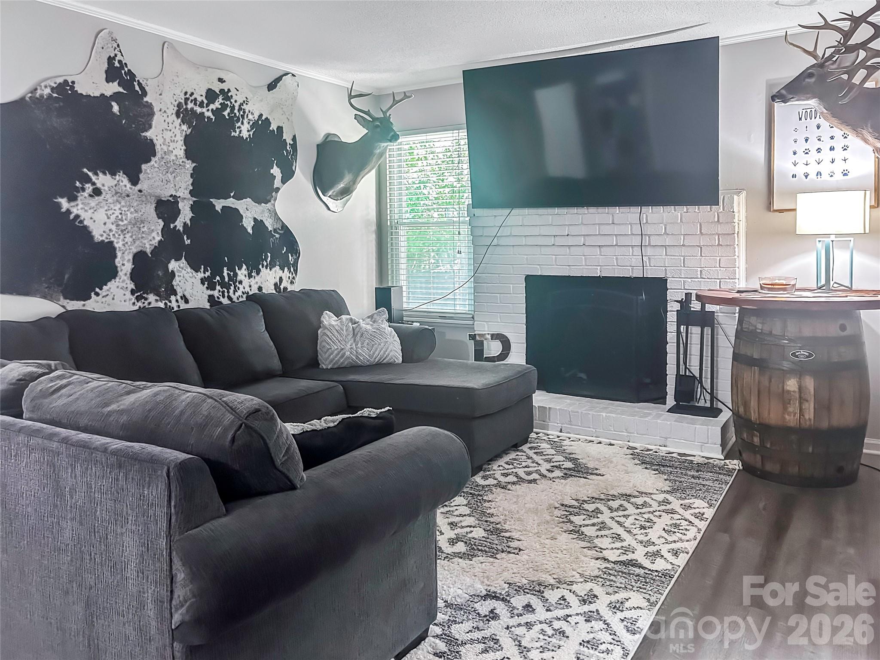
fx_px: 661
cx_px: 440
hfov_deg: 67.3
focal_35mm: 26
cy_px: 330
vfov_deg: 53.1
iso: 500
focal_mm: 5.7
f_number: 1.5
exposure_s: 1/60
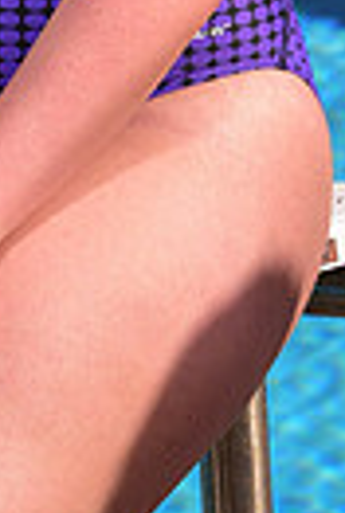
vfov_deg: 3.1
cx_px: -120
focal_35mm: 662
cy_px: -360
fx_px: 9466
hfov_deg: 2.1
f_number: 8
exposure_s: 1/250
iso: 80
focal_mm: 150
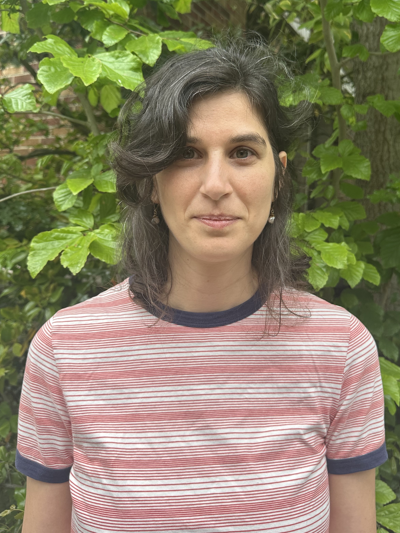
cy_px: 228
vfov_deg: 58.1
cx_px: 217
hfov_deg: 45.4
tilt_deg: -0.6
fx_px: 478
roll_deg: -3.0
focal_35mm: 31
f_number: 1.78
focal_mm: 6.86
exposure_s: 1/424
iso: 80
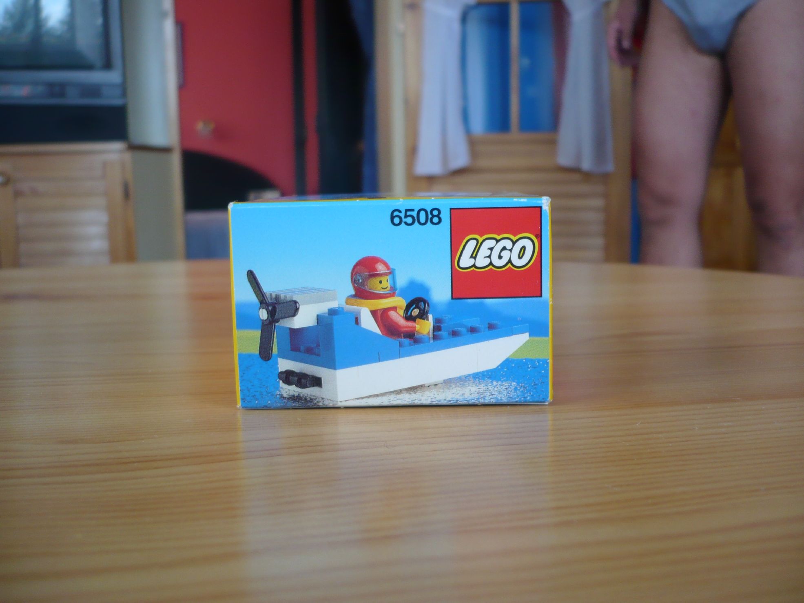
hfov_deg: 52.6
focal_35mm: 35
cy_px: 302
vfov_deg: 40.7
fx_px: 813
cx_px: 402
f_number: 2.8
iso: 100
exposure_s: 1/40
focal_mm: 5.8
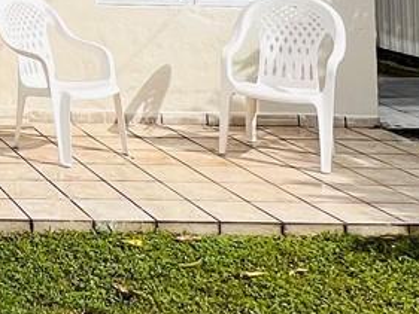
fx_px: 896
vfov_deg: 17.8
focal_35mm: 74
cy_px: -162
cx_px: -324
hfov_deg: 19.8
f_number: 1.8
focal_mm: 1.57
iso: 32
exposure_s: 1/2481
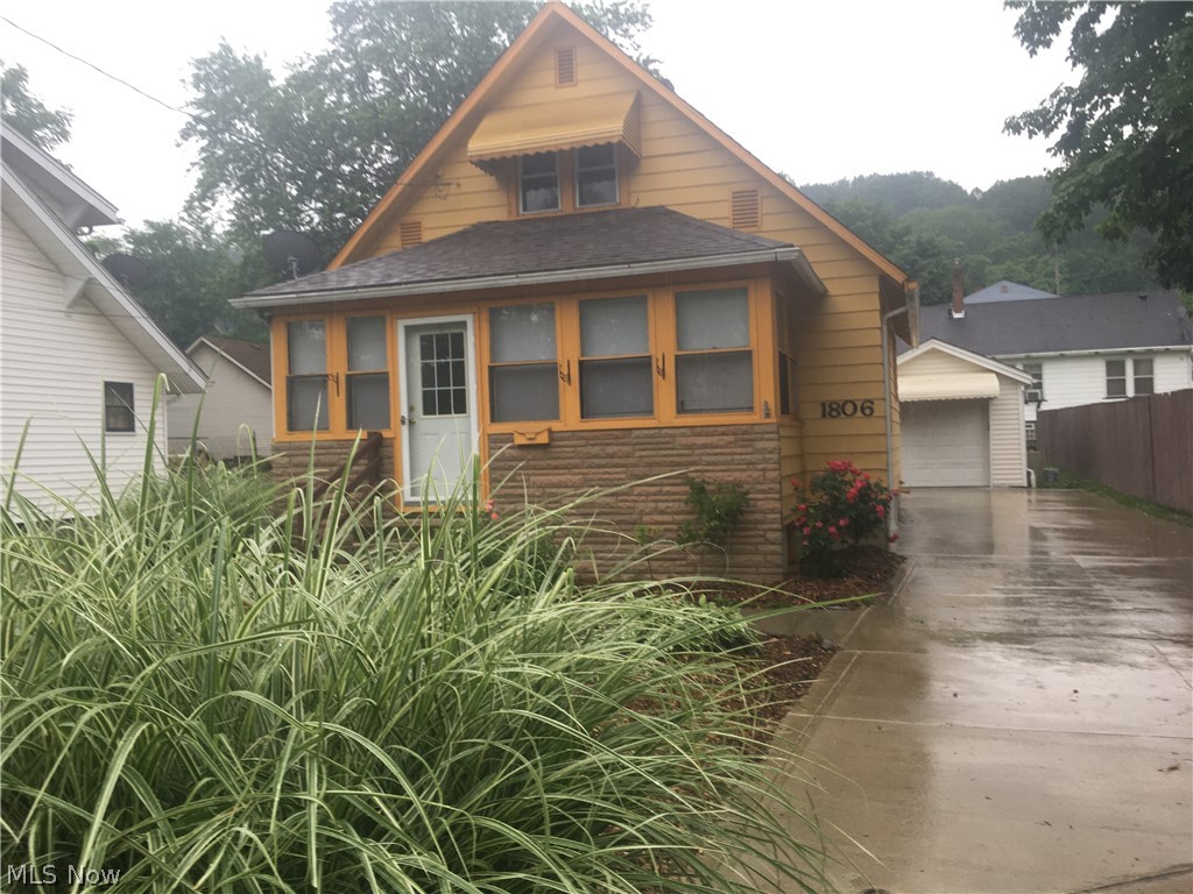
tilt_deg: -1.3
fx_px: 999
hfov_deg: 61.7
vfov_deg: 48.2
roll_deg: +1.0
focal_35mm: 29
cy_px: 447
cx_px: 596
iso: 40
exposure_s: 1/120
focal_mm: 4.15
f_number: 2.2
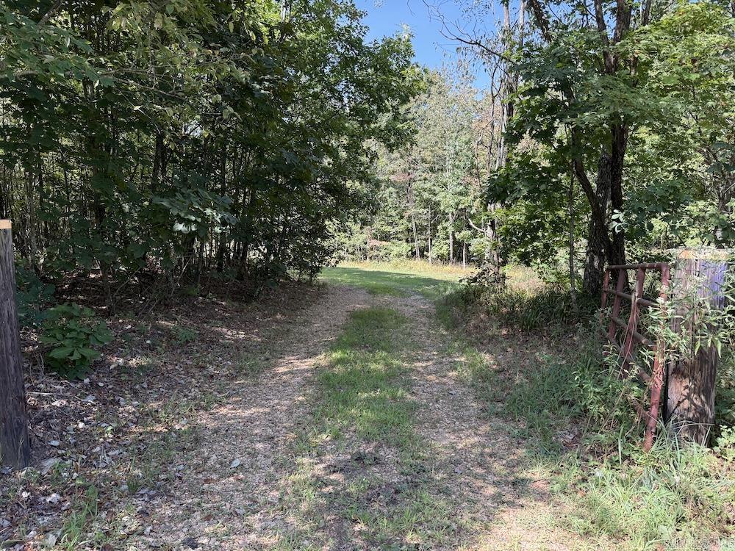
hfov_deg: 71.6
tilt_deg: -9.1
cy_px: 276
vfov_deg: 56.8
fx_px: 510
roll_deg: +0.6
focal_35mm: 24
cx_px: 368
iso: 100
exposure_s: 1/470
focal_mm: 6.76
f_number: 1.78
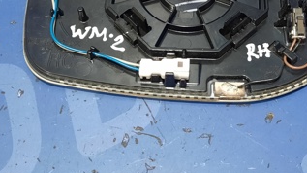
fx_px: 448
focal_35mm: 55
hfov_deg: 37.6
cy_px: 15
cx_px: 194
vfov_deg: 21.3
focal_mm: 4.6
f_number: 2
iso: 320
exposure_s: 1/33
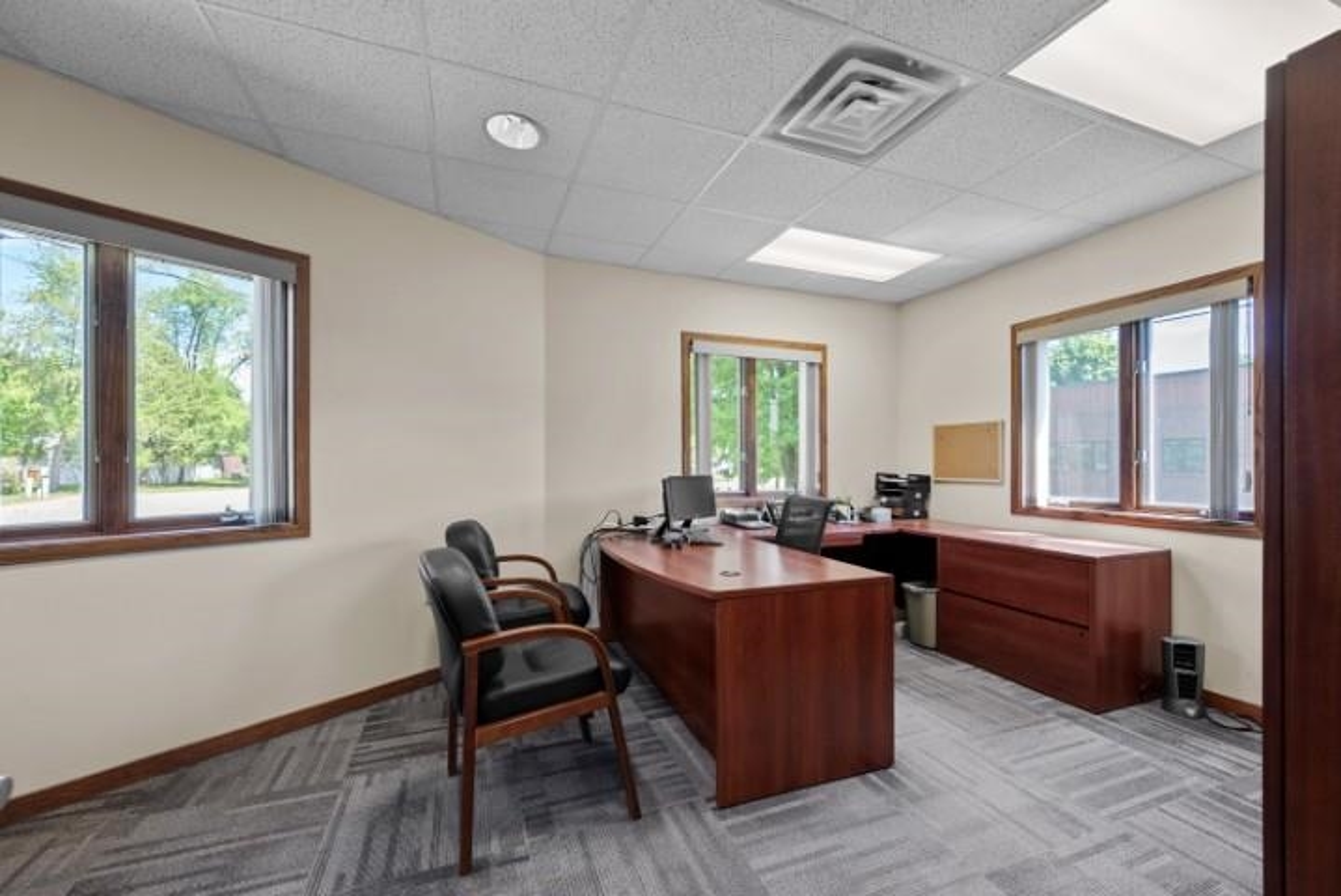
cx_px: 670
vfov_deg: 81.3
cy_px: 448
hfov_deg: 104.2
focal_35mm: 14
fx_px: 522
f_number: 6.3
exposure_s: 1/30
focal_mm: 14
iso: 400
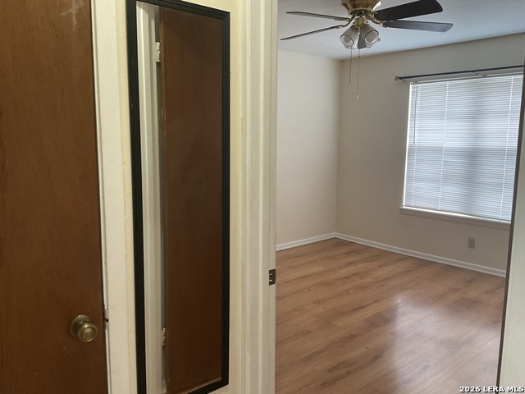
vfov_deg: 48.2
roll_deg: -0.2
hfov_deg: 61.7
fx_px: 440
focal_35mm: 29
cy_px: 197
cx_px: 262
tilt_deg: -6.9
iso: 125
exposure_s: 1/60
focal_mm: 3
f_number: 1.8
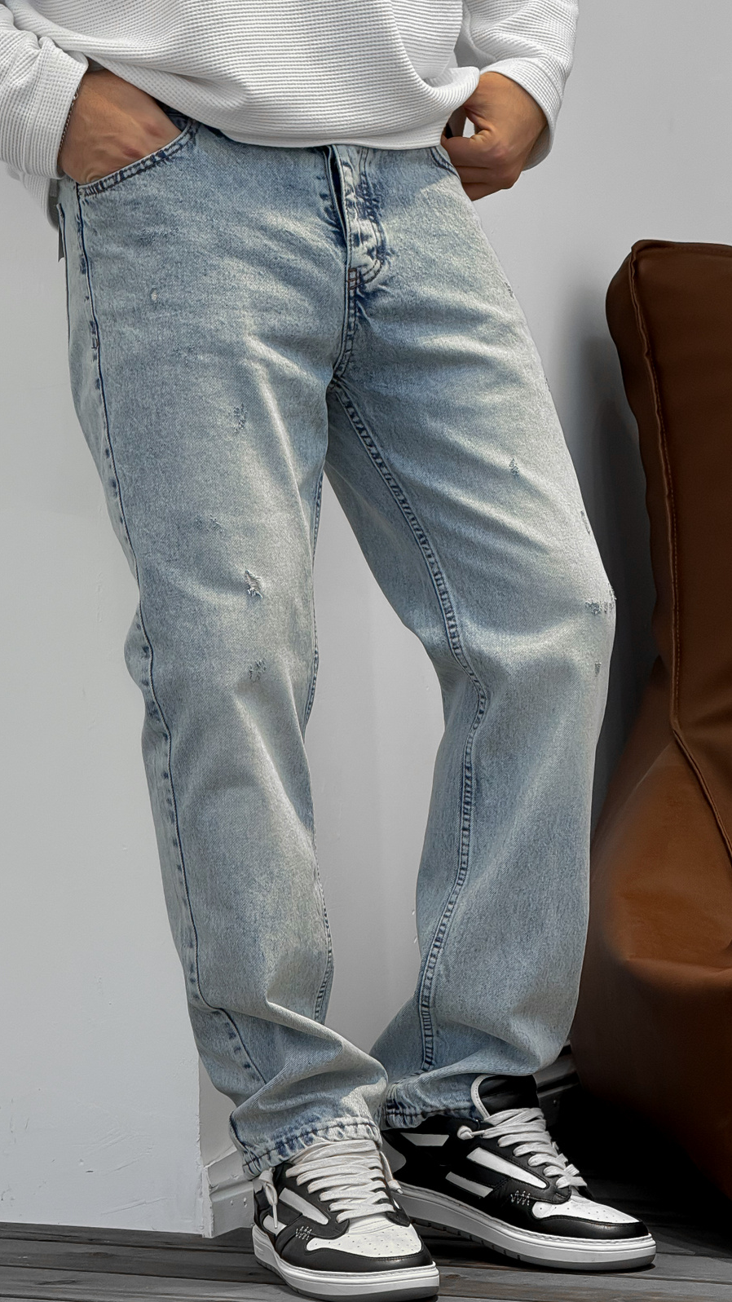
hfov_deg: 9.3
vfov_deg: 16.4
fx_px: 4522
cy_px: 651
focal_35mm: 131
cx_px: 298
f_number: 2.8
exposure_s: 1/100
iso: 160
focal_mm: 15.66
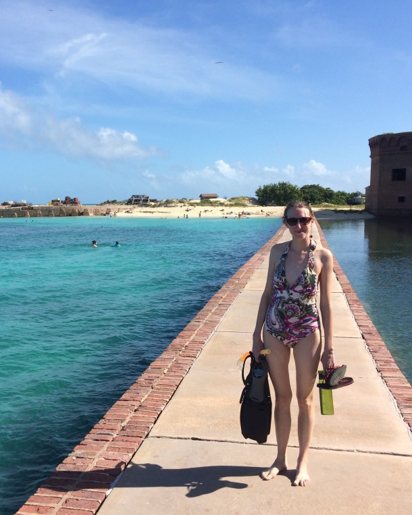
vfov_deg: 47.9
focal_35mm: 38
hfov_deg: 38.8
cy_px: 258
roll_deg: +0.6
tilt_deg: -6.4
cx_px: 150
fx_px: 579
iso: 32
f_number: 2.2
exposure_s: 1/2283
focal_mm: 4.15
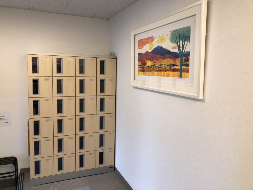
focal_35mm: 28
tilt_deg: -6.4
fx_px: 205
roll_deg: -2.1
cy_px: 95
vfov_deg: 49.7
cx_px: 126
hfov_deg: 63.4
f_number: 1.8
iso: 32
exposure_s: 1/33
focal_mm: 3.99
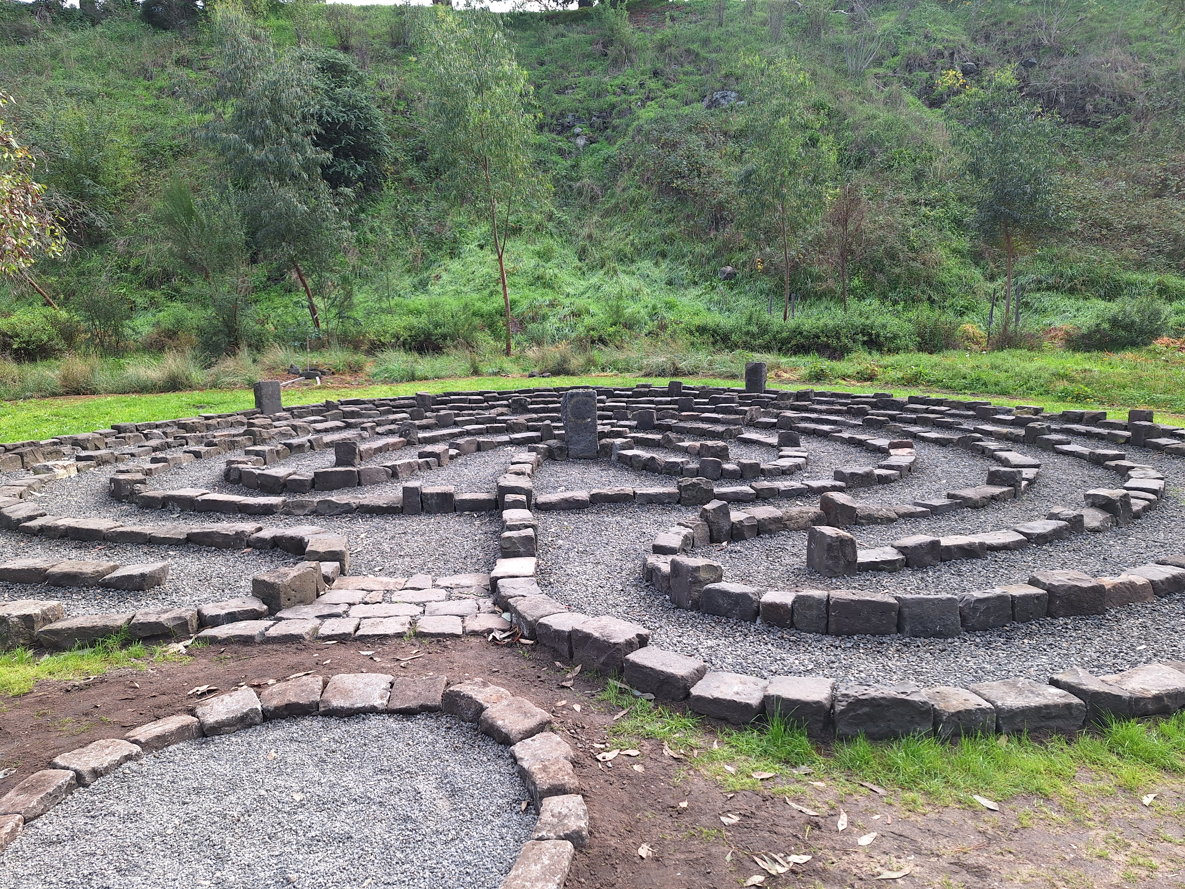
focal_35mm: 23
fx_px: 787
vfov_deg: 58.9
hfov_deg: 73.9
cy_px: 444
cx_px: 592
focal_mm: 5.54
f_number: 1.8
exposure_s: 1/231
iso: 40
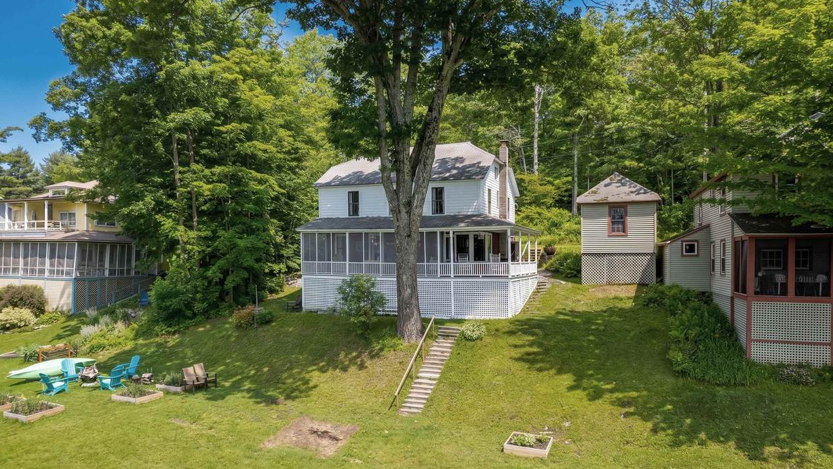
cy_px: 250
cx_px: 410
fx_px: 530
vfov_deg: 47.7
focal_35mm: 24
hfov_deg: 76.3
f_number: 2.8
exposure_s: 1/80
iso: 100
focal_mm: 8.38
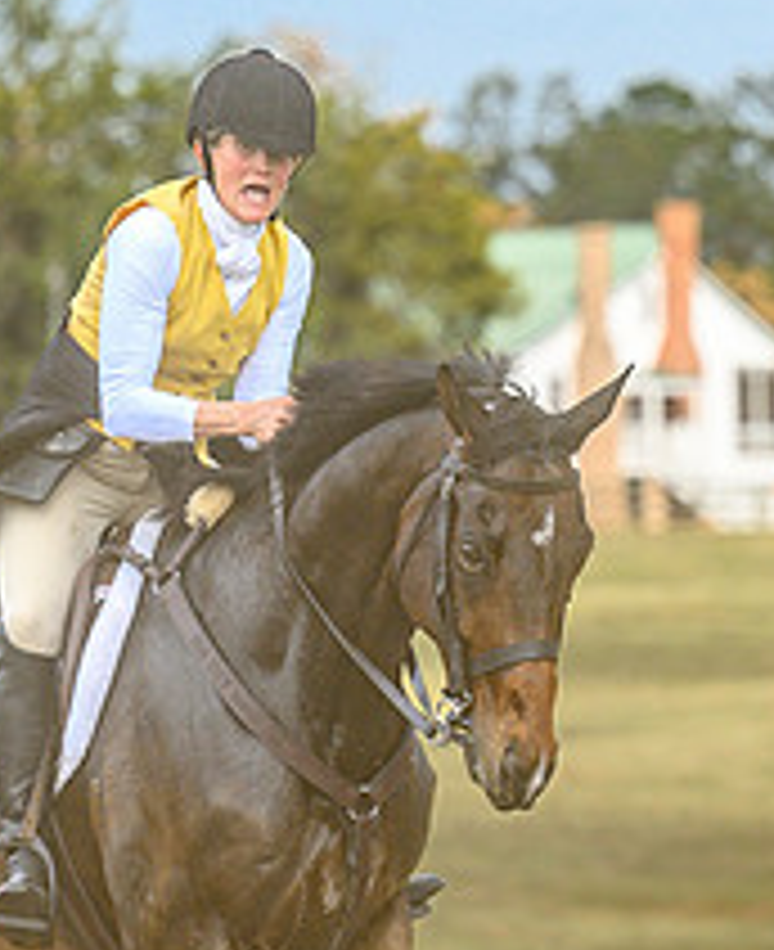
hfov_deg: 3.2
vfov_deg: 4.0
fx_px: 13759
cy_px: 699
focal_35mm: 486
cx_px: 429
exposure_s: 1/1000
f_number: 3.5
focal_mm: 135
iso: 400
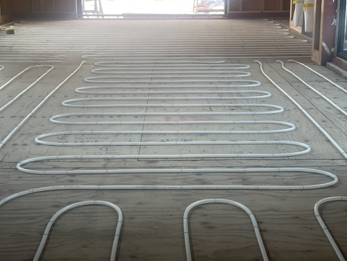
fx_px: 642
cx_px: 174
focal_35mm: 64
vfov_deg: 22.9
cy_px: 130
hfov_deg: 30.3
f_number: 2.2
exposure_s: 1/121
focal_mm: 7.5
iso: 100
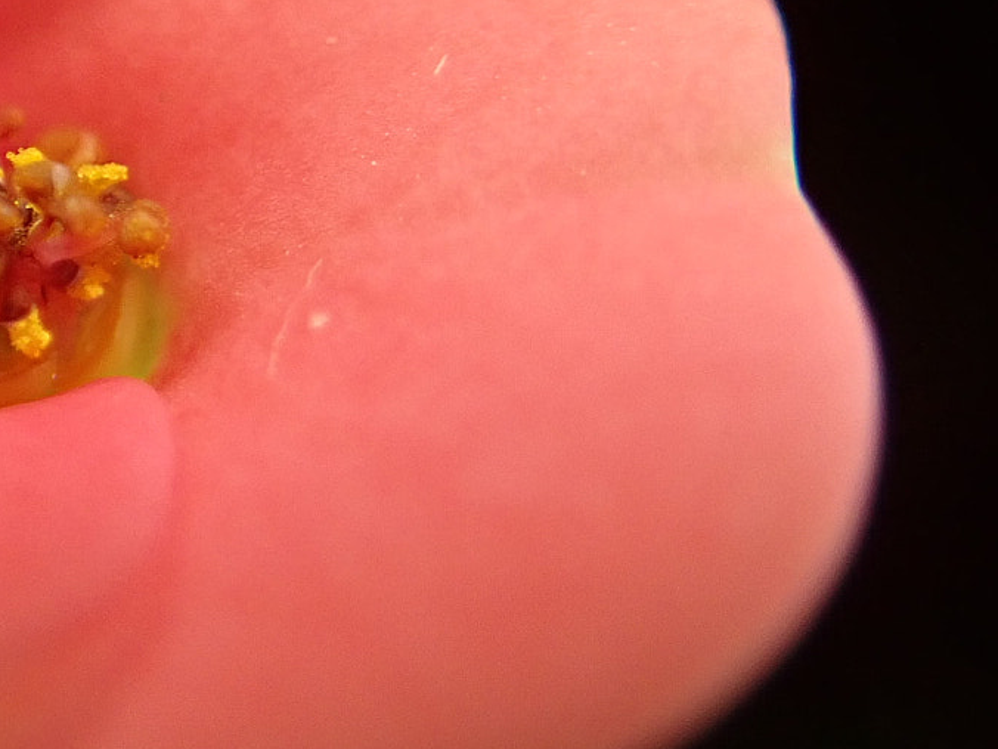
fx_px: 2047
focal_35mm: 71
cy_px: 208
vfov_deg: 20.6
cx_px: -40
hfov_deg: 25.8
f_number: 2.3
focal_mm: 5.5
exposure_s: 1/125
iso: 250
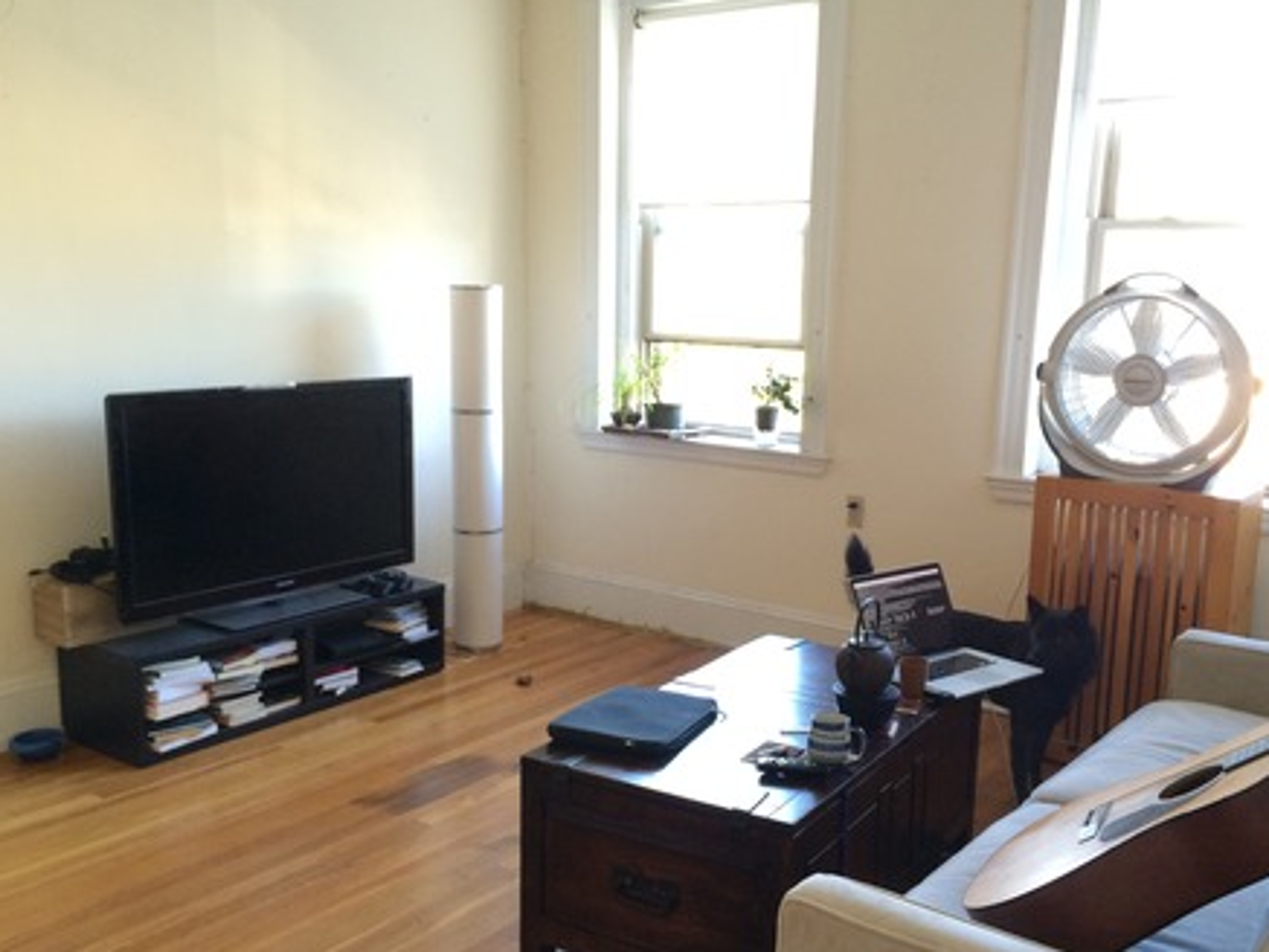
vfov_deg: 41.7
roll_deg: -1.4
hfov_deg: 53.9
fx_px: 1247
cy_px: 540
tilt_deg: -11.1
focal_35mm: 34
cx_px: 688
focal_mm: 4.15
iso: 200
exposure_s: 1/30
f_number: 2.2
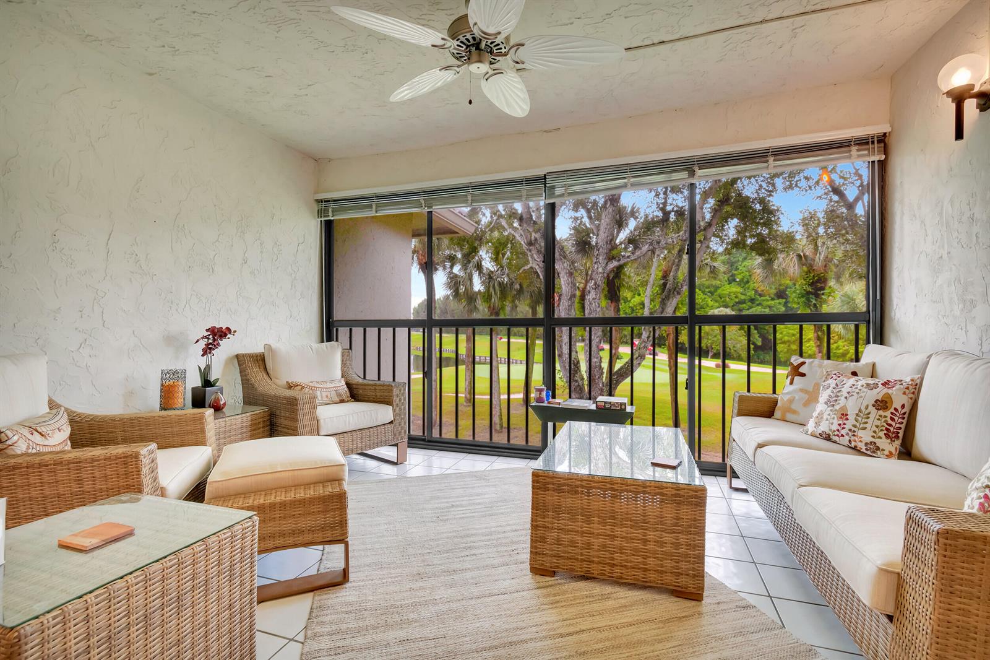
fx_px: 412
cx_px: 495
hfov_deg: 100.4
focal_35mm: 15
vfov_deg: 77.3
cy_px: 330
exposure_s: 1/15
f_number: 8
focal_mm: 10
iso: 1600
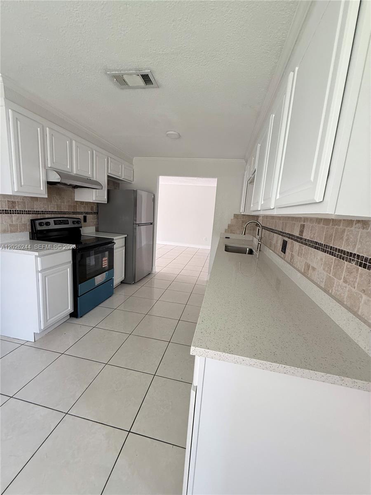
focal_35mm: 14
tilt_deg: -9.9
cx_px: 186
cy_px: 248
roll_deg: -5.0
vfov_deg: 102.1
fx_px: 200
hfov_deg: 85.7
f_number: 2.2
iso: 200
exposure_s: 1/99
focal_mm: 2.22
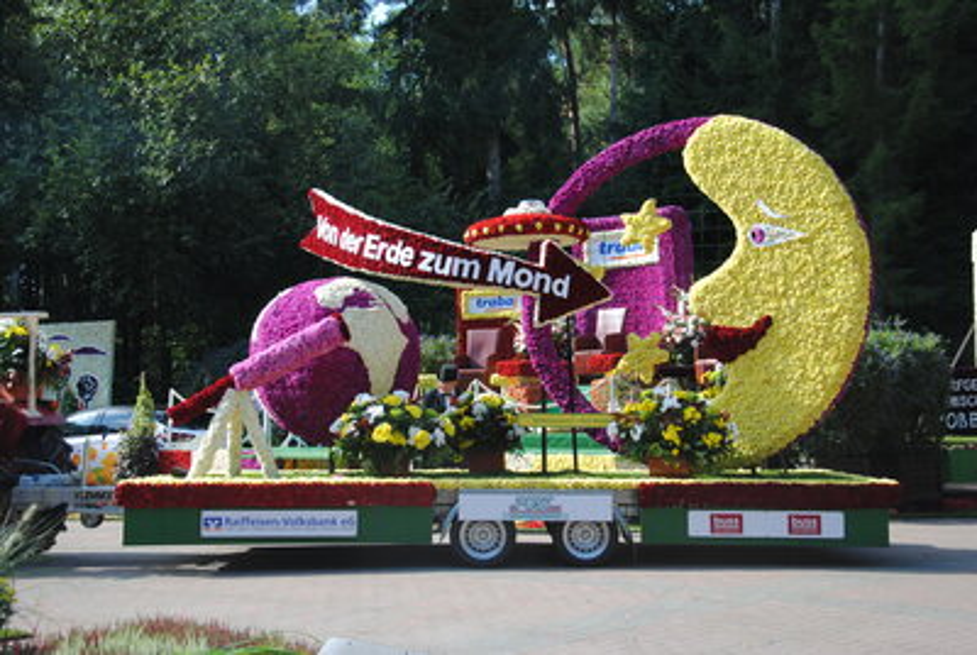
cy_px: 328
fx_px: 1549
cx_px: 488
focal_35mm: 57
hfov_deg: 35.0
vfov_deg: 23.9
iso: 100
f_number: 6.3
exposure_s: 1/160
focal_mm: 38
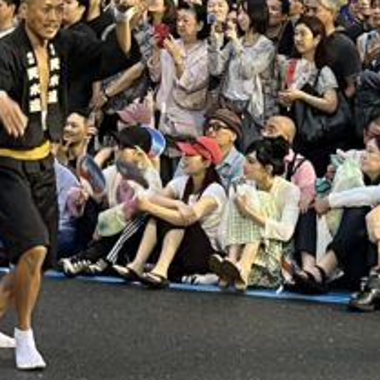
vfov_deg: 12.0
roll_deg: -3.4
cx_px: 102
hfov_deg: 12.4
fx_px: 1751
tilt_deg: +1.4
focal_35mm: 141
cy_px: -116
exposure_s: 1/50
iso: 125
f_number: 1.6
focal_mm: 5.1
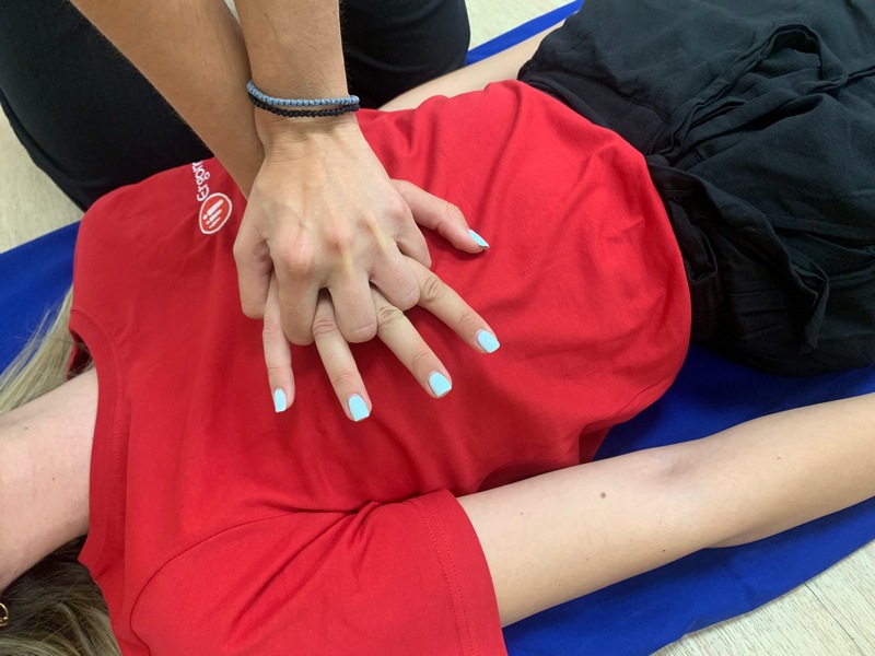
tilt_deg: -53.9
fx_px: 657
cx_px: 438
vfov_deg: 53.1
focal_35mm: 26
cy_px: 328
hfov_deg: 67.3
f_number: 1.8
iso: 200
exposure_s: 1/60
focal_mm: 4.25
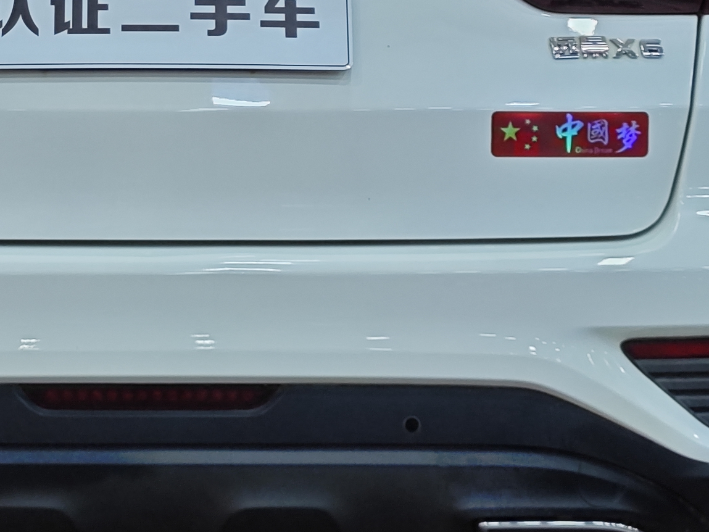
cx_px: 144
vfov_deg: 9.0
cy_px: -31
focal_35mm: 164
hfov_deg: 12.0
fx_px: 3359
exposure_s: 1/98.9
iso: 100
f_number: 1.9
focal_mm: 8.7
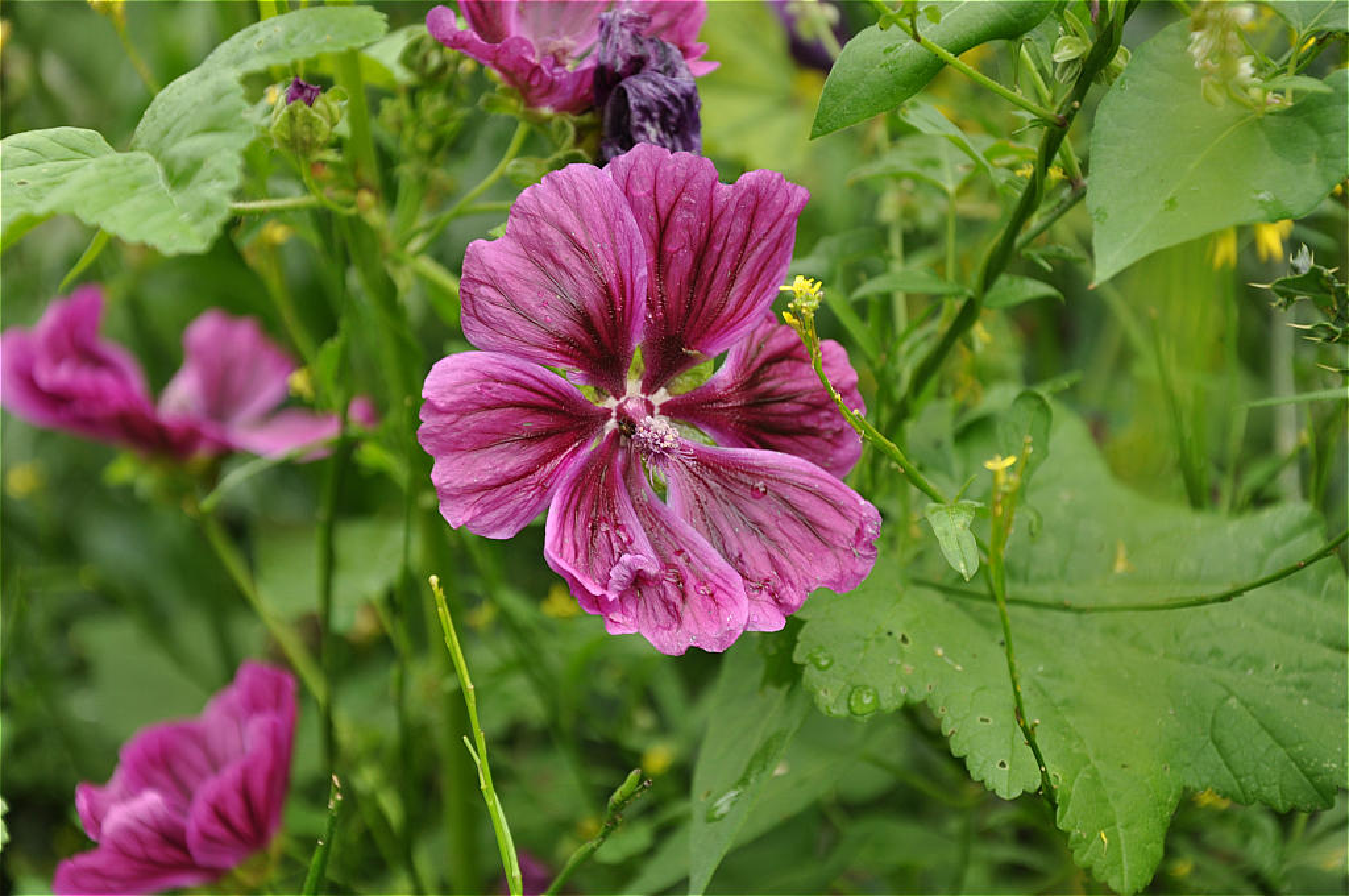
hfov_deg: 16.1
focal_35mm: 128
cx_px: 674
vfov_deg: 10.7
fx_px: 4772
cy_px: 448
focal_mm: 85
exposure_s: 1/50
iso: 200
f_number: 5.6
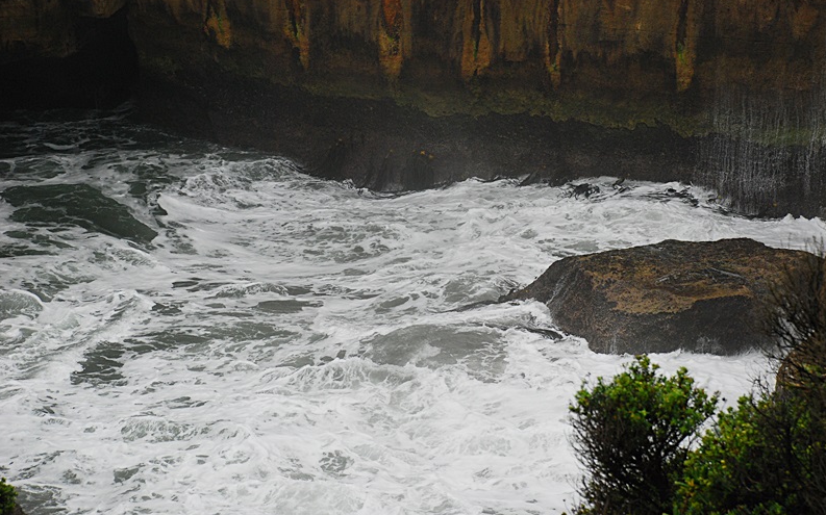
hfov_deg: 20.4
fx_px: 2295
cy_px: 253
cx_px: 412
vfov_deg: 12.8
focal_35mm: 102
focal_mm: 66
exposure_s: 1/250
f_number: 5.3
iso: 400
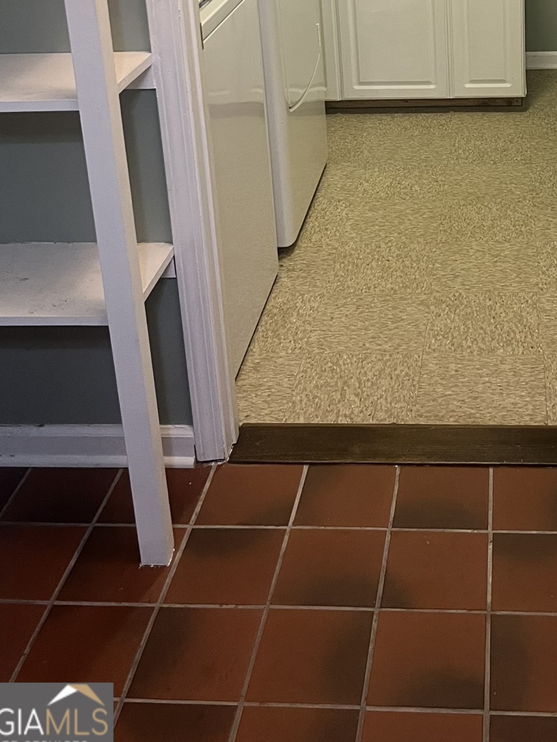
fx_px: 1051
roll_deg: +1.8
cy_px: 53
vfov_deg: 36.2
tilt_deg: -15.5
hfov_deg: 29.1
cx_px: 429
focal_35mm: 49
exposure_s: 1/60
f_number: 1.6
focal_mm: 5.1
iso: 250
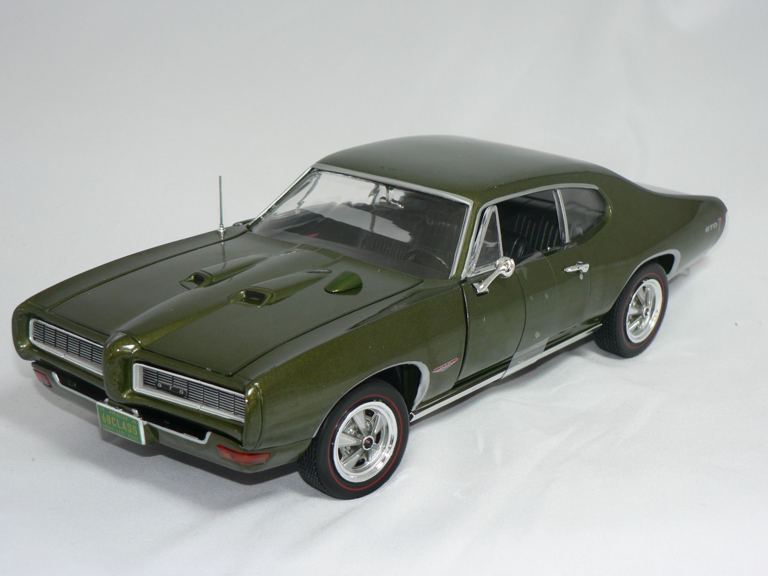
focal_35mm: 70
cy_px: 288
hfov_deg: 27.8
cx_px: 384
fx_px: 1553
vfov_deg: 21.0
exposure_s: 1/60
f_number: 3.2
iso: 80
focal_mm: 11.6
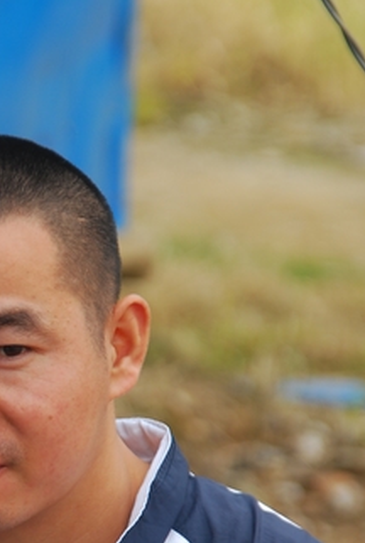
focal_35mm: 517
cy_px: 449
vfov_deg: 4.0
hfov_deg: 2.7
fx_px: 7830
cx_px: -31
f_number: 7.1
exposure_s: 1/100
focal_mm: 155
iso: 100
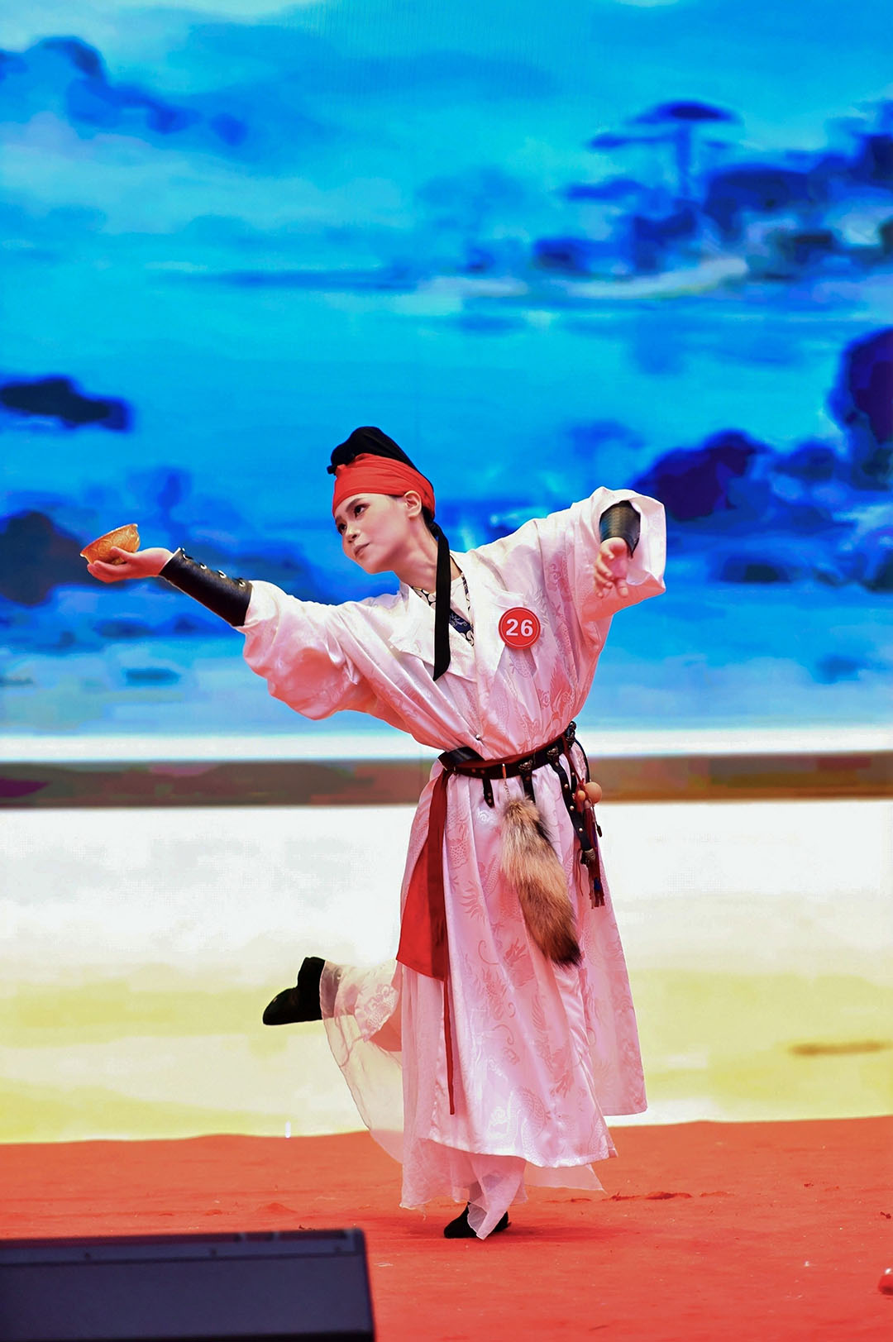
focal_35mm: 125
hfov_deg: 11.0
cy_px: 671
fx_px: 4657
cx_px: 446
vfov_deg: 16.4
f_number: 3.5
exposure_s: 1/250
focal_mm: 125
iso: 800
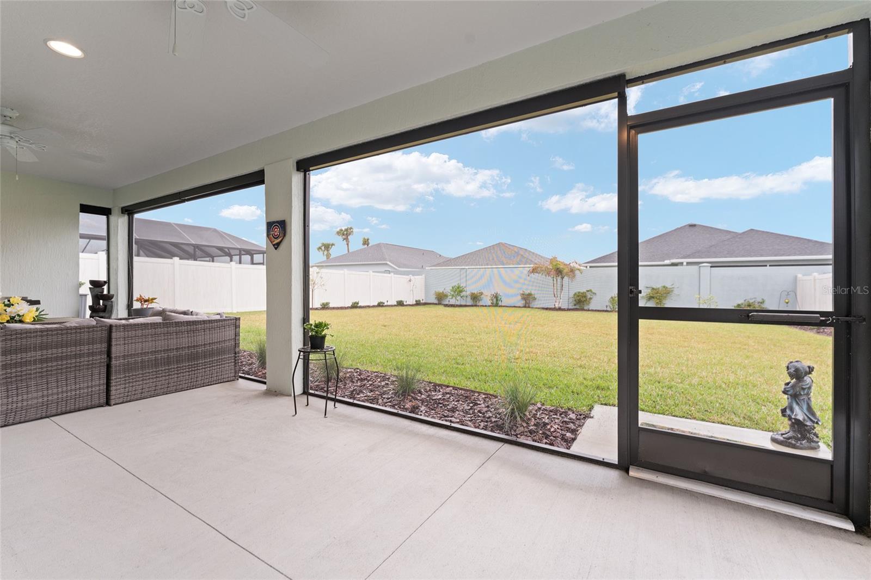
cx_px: 436
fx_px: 360
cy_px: 290
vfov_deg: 77.7
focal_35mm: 15
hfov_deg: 100.8
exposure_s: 1/30
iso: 320
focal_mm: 14.9
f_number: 7.1
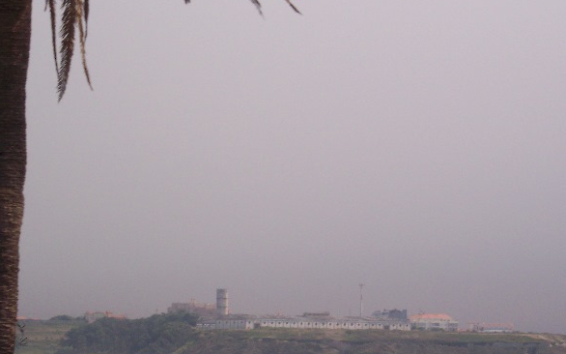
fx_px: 2545
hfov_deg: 12.7
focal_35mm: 165
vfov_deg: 7.9
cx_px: 335
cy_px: 251
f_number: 8
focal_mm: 24
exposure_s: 1/350
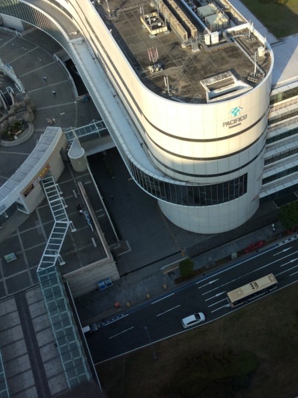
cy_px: 199
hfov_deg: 33.2
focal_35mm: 43
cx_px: 208
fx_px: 494
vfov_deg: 43.9
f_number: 2.4
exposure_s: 1/515
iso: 32
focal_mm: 3.3
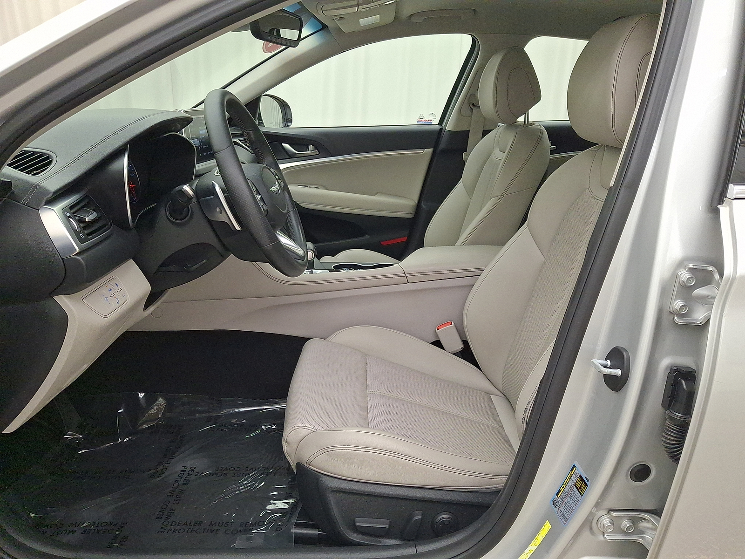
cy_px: 280
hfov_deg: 69.4
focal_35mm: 25
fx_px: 538
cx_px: 372
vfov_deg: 54.9
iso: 82
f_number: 1.8
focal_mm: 4.69
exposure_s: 1/120
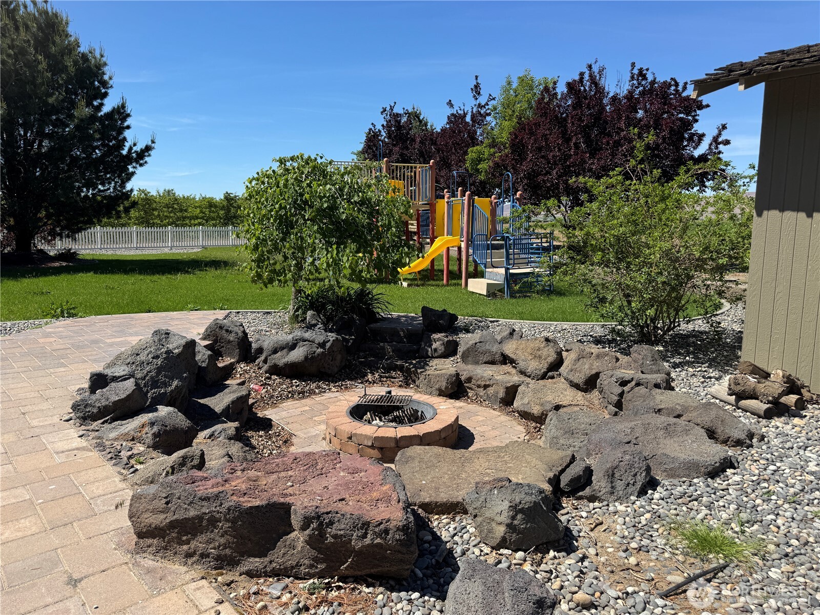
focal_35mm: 24
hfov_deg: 71.6
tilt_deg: -11.2
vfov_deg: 56.8
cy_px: 308
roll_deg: +0.3
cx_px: 410
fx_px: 569
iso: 80
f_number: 1.78
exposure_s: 1/3802
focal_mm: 6.76
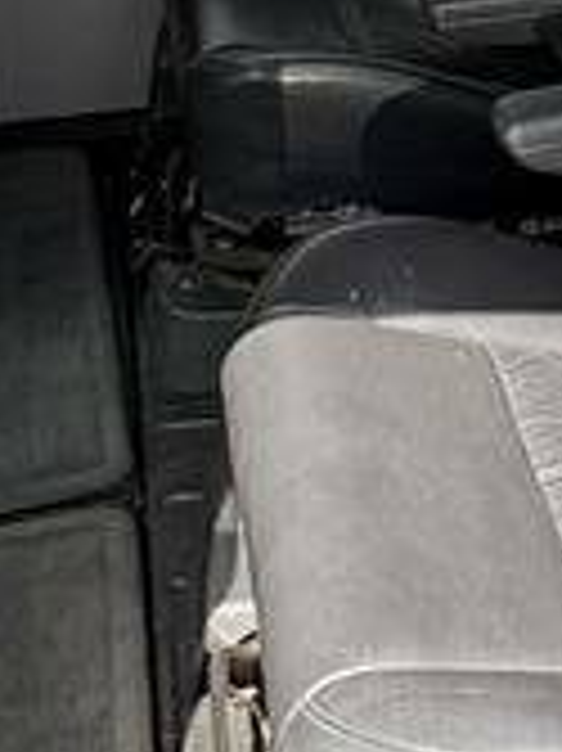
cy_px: -77
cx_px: 418
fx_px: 1626
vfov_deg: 24.3
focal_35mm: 75
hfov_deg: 19.5
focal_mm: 2.22
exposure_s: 1/233
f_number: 2.2
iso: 64
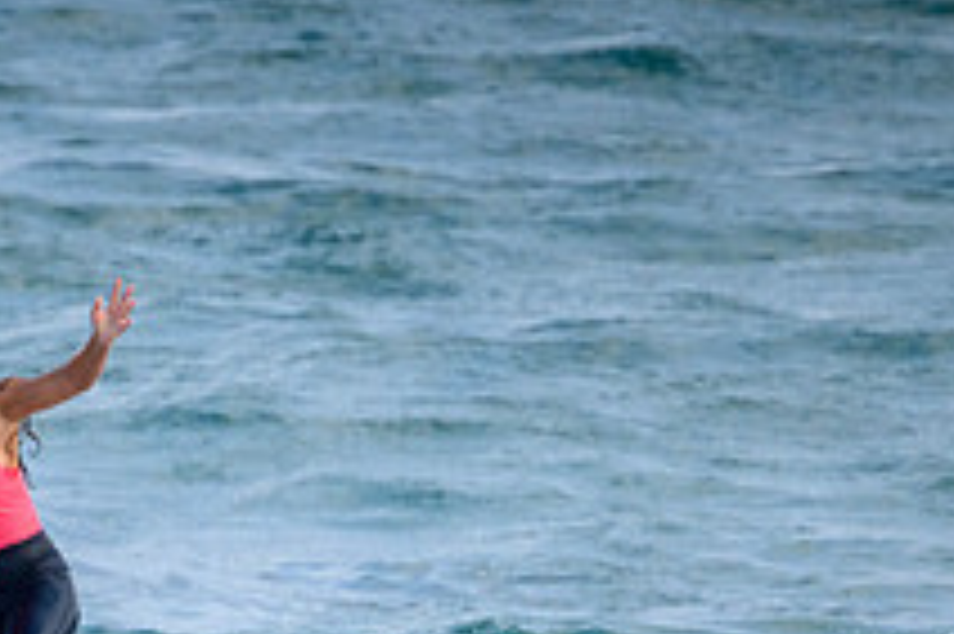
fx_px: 55076
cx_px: 63
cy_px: 776
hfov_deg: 1.0
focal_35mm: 2080
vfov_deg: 0.7
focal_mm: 760
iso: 1800
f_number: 11
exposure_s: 1/2000
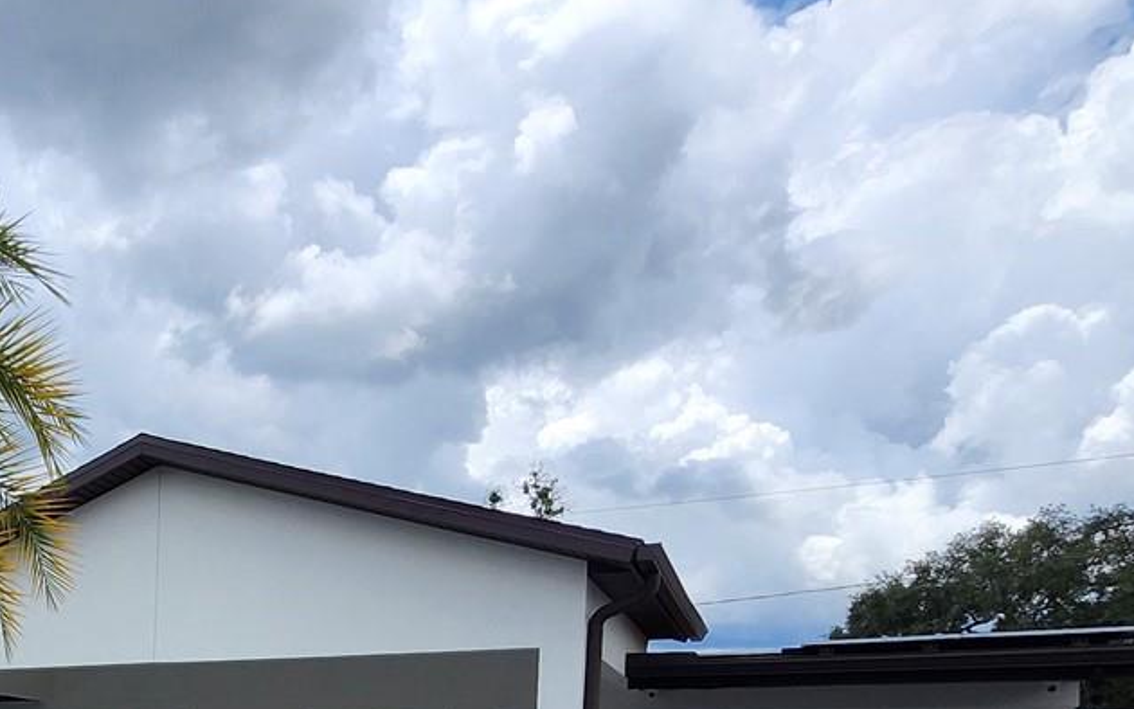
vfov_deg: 31.6
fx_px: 1082
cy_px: 806
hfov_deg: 47.0
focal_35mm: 35
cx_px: 25
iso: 40
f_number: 2.2
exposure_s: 1/2324
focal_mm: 1.74
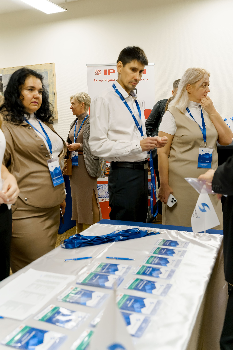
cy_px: 175
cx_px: 116
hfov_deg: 37.9
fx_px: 340
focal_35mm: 35
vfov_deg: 54.4
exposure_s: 1/125
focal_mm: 35
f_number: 4
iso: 2500
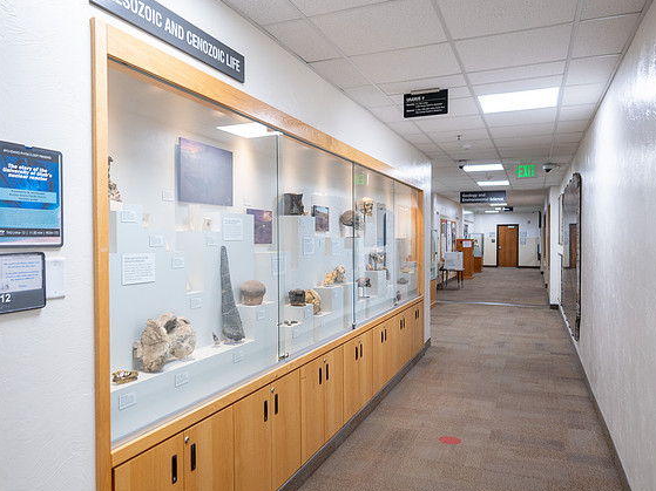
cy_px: 250
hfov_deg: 67.2
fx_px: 493
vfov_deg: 53.0
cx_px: 300
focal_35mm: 26
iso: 800
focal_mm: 23.5
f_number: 4
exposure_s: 1/160
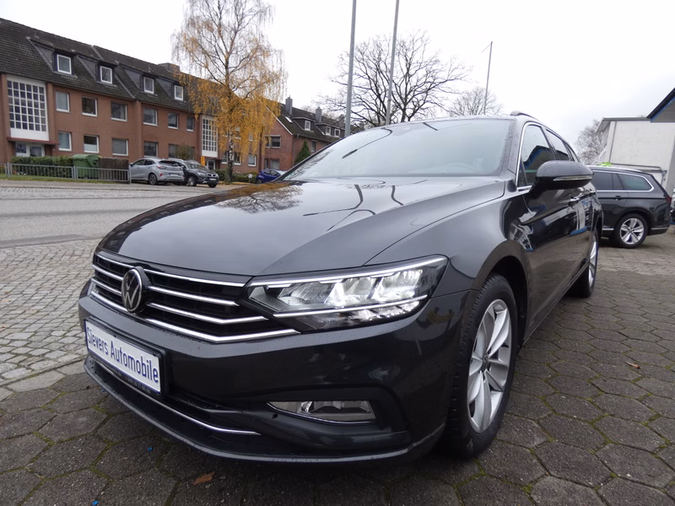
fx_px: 390
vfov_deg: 66.0
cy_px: 253
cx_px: 338
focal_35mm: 20
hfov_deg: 81.7
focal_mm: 3.6
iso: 80
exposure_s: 1/125
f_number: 2.8
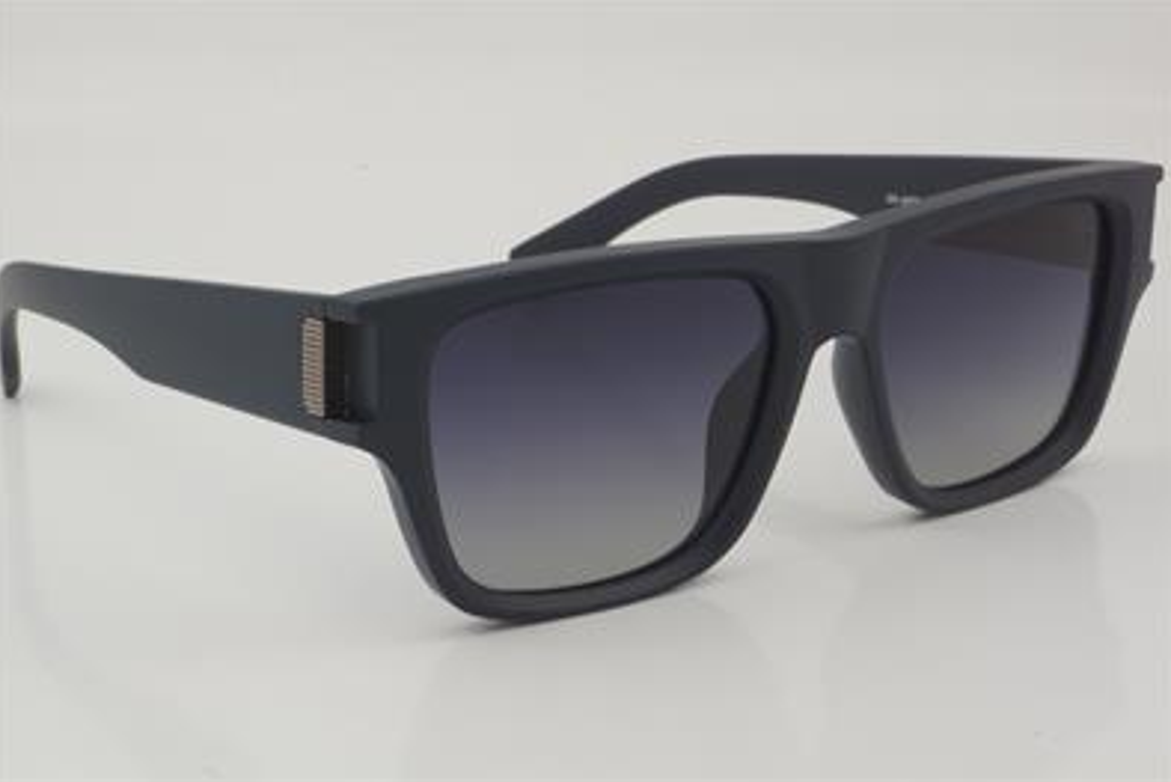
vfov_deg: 18.0
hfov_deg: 26.6
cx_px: 583
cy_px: 390
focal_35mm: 76
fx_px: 2473
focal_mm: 50
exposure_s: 1/3
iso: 100
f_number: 32
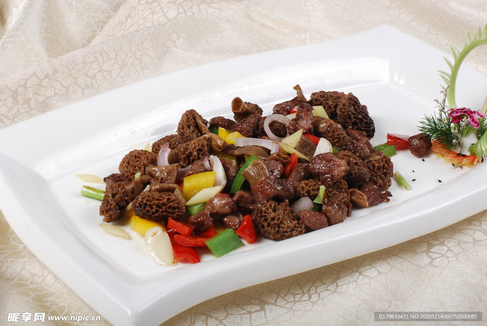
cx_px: 244
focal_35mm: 75
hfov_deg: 27.0
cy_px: 163
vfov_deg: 18.2
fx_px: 1016
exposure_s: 1/160
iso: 100
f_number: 14
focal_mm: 50
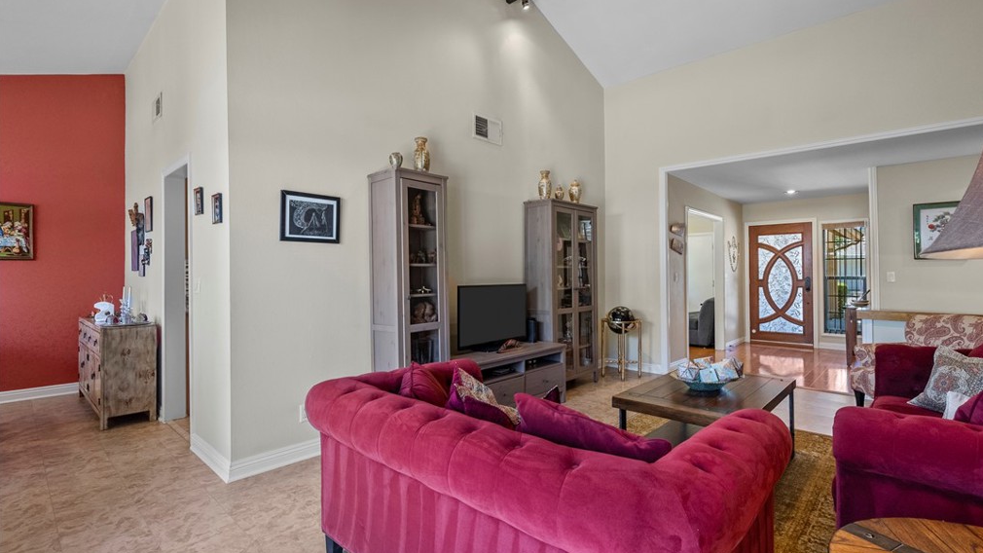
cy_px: 266
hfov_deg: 95.9
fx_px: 443
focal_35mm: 17
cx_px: 496
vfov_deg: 63.9
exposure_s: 1/20
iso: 1000
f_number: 8
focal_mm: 16
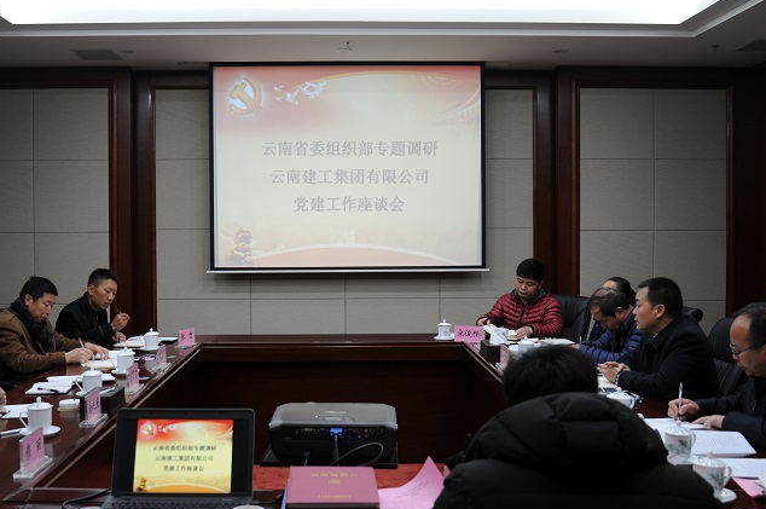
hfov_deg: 49.6
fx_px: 829
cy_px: 241
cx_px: 358
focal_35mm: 39
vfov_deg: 34.1
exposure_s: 1/15
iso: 250
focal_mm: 24
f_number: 3.5
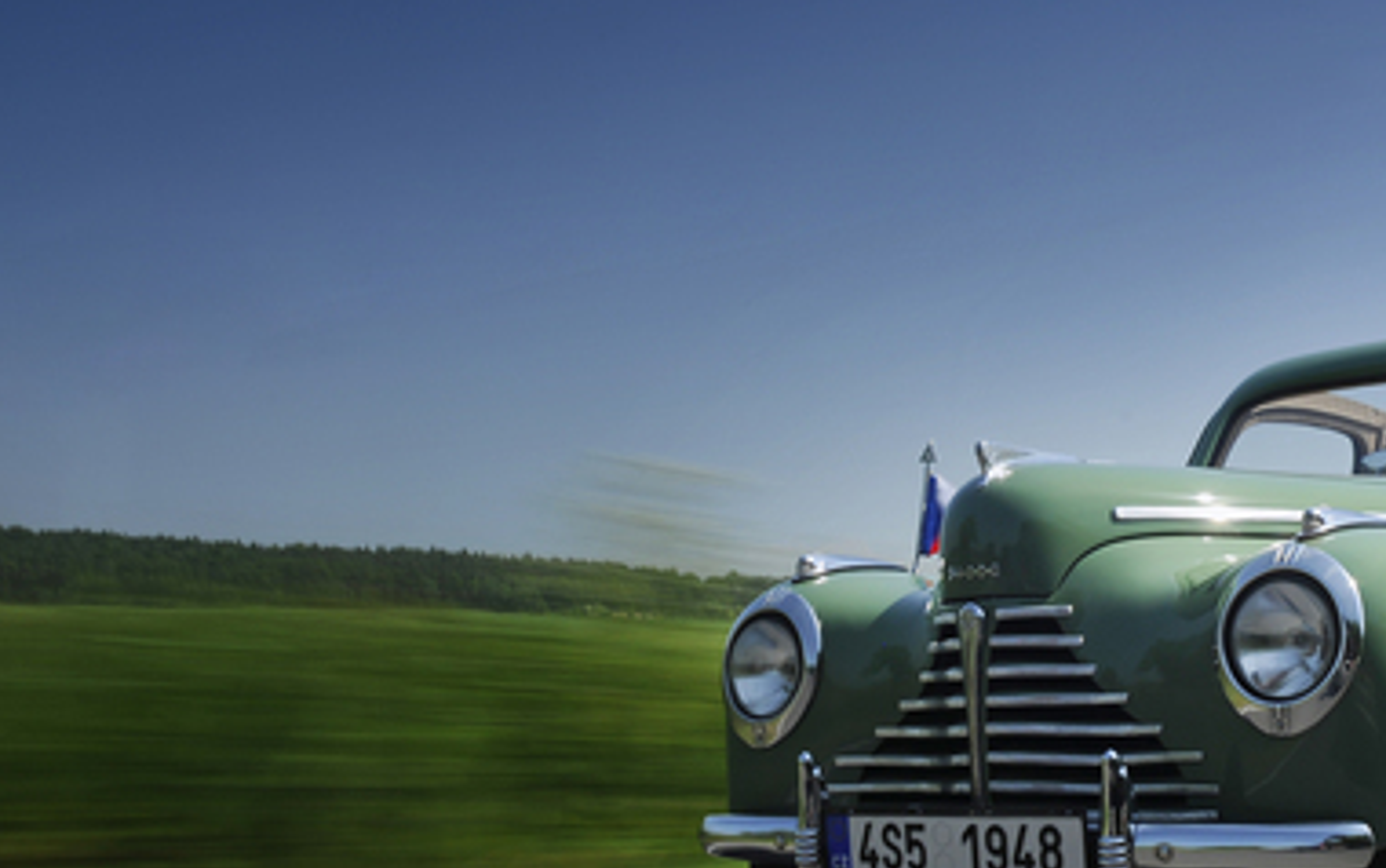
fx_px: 2003
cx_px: 1029
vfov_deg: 24.4
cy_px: 480
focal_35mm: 53
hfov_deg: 37.3
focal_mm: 22
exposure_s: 1/25
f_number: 16
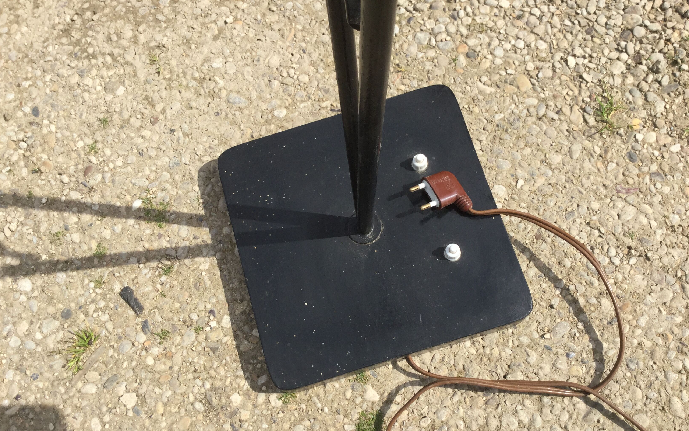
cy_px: 257
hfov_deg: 58.1
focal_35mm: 33
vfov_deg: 38.2
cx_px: 344
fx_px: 620
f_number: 2.4
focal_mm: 3.3
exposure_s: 1/1274
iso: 25
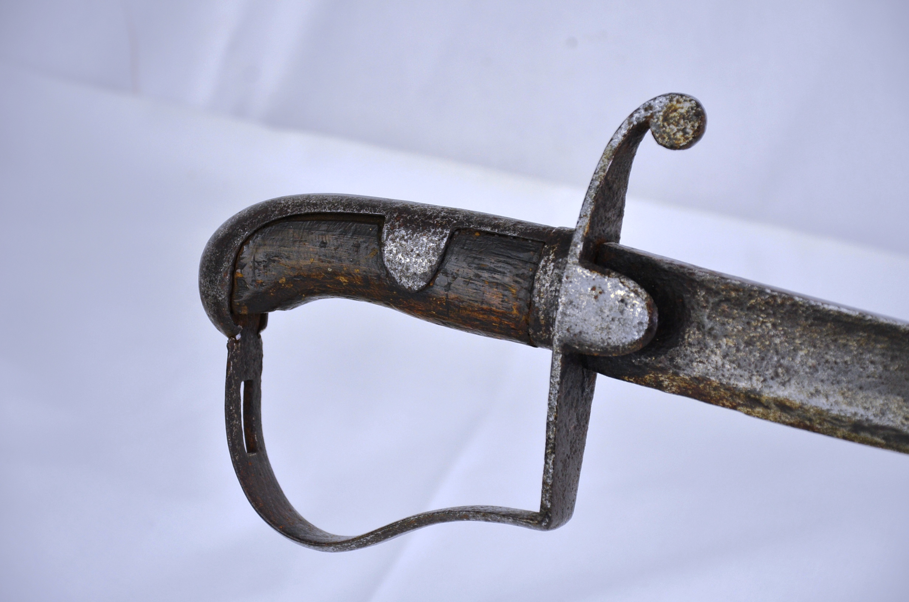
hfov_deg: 16.1
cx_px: 454
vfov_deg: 10.7
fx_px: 3213
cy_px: 301
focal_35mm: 128
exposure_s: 1/250
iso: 450
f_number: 5.6
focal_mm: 85
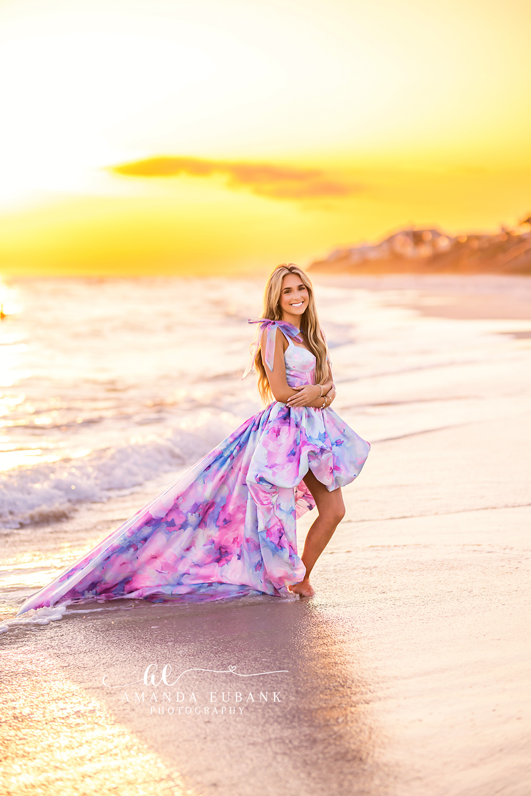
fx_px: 1880
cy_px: 398
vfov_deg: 23.9
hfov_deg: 16.1
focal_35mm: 85
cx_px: 266
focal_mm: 85
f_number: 1.8
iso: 200
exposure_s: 1/2000
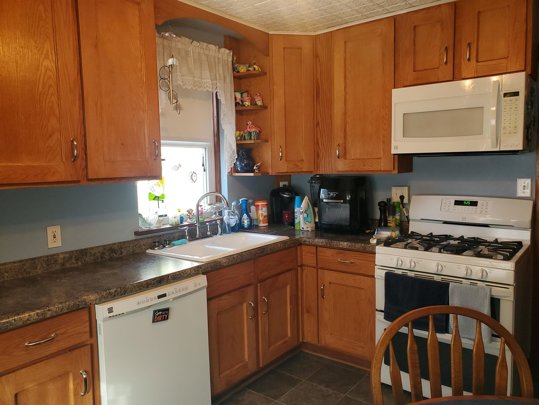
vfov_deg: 53.1
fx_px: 405
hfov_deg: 67.3
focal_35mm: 26
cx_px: 270
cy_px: 202
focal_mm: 4.3
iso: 125
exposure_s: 1/30
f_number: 2.4
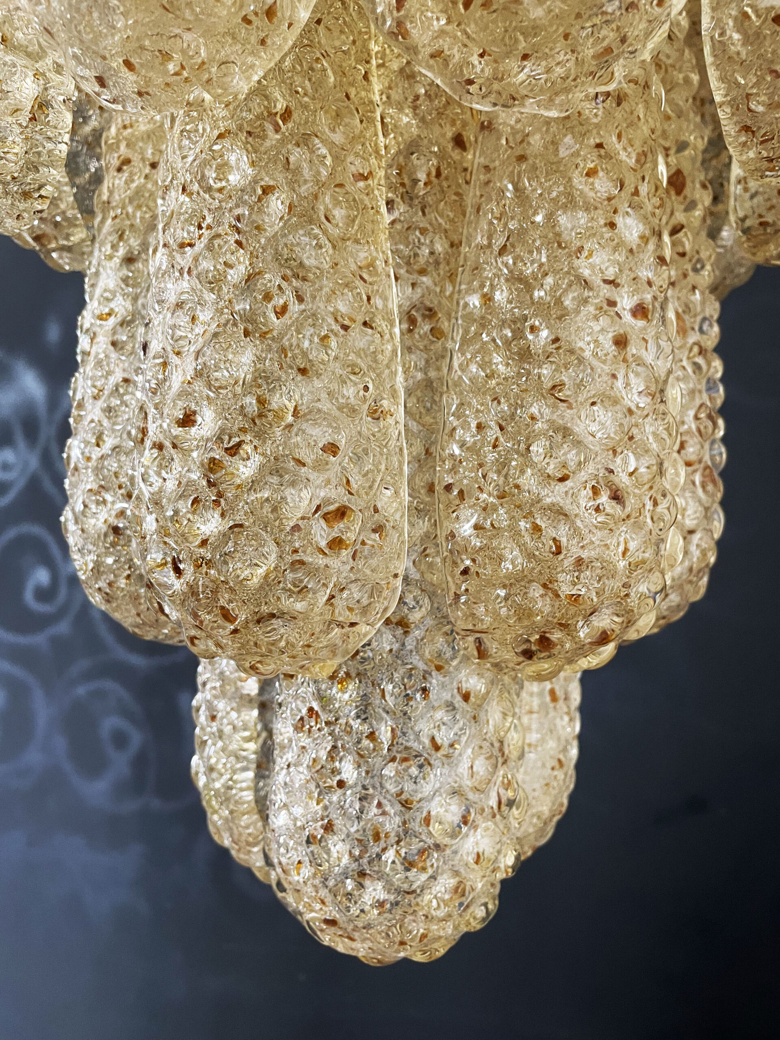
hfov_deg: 53.1
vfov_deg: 67.3
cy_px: 520
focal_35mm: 26
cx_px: 390
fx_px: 781
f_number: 1.6
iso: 160
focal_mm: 4.2
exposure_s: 1/50
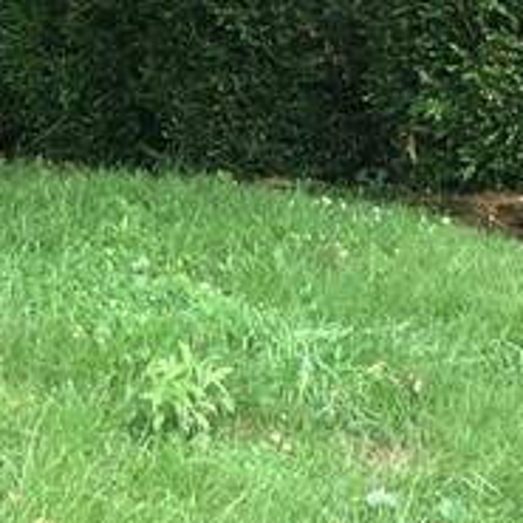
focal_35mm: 142
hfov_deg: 12.3
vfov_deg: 11.8
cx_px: 342
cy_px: -249
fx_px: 2427
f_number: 2.2
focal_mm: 4.15
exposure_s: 1/120
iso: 25
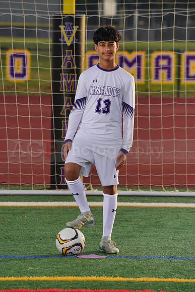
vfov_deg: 7.7
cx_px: 98
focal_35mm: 268
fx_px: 2176
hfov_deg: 5.1
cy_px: 146
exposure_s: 1/200
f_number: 8
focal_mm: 268
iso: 100
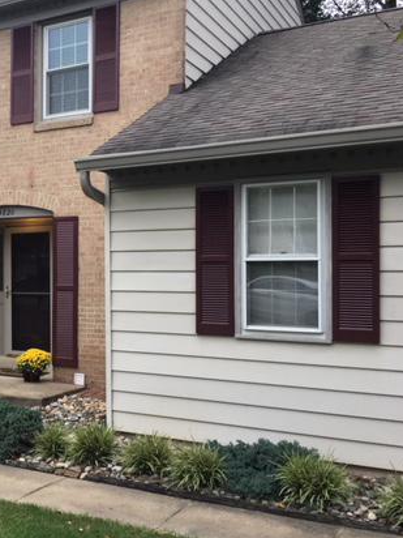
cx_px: 0
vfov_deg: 42.1
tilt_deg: +2.5
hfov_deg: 30.0
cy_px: 268
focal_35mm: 45
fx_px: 699
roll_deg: -0.4
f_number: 2.2
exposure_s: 1/120
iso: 40
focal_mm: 4.15
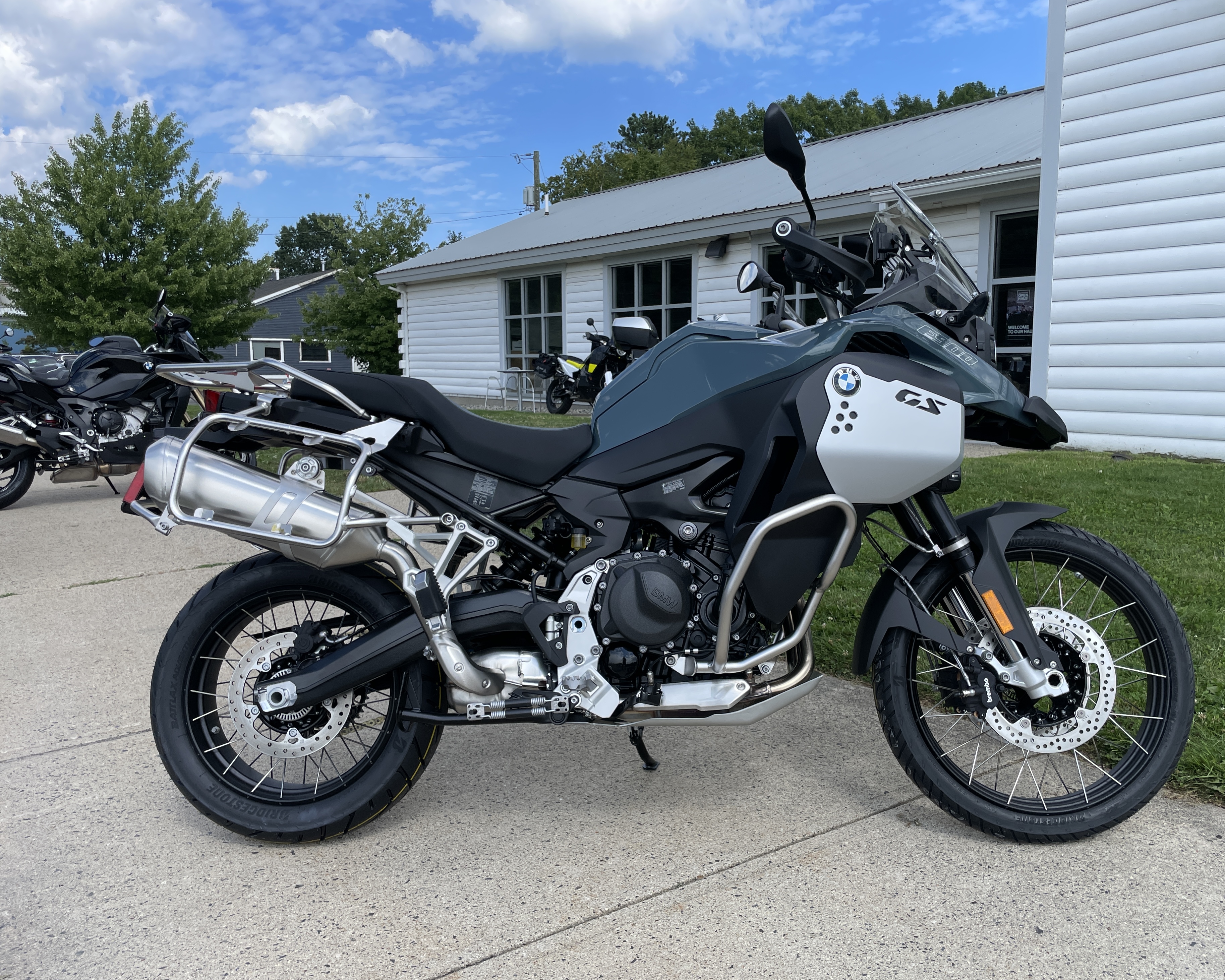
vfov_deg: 51.5
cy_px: 498
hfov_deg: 62.1
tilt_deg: -6.7
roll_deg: +0.4
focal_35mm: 28
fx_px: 1015
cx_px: 660
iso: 32
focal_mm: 4.2
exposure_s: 1/2304
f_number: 1.6
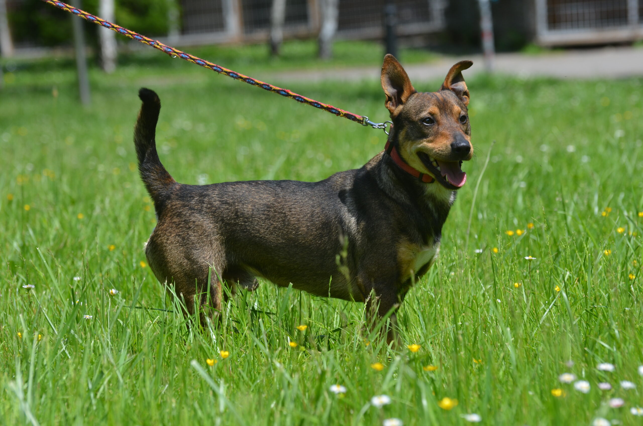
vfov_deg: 6.5
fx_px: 3743
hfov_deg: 9.8
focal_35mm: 210
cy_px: 213
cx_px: 322
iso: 200
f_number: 6.3
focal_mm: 140
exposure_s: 1/640
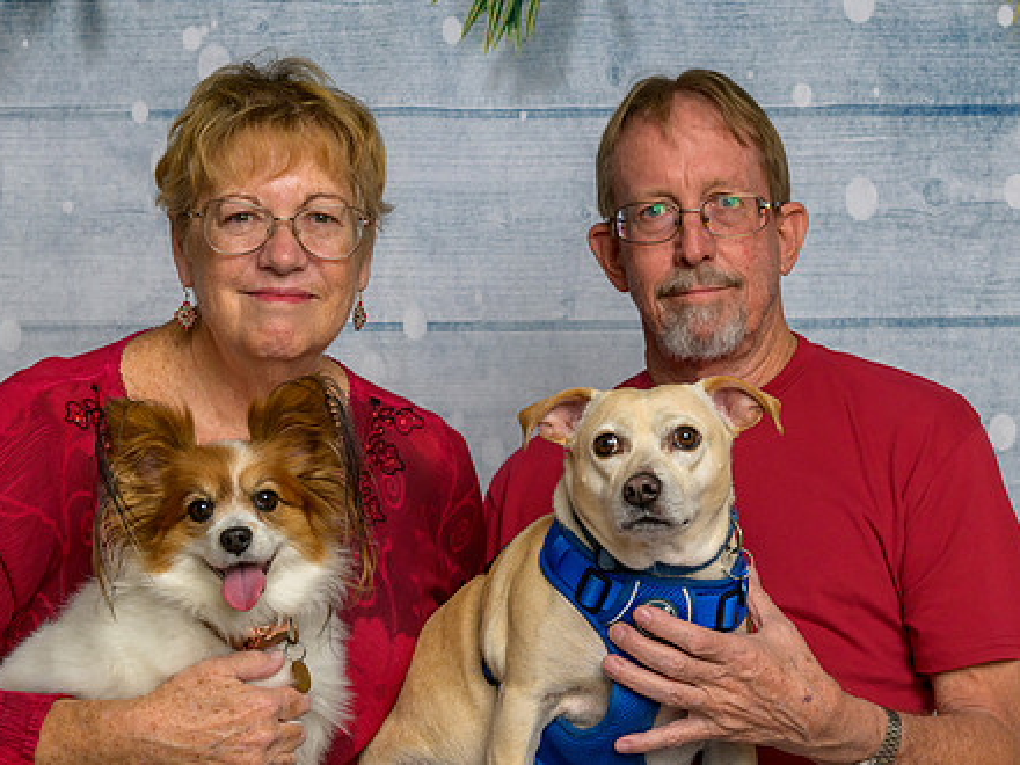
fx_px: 2681
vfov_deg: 16.2
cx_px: 601
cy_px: 480
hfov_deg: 21.5
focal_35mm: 91
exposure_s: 1/160
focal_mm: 62
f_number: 10
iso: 400
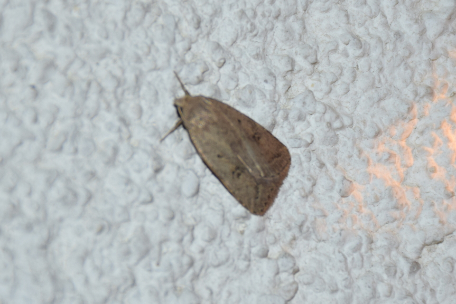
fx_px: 2659
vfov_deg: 6.5
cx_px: 228
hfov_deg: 9.8
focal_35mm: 210
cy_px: 152
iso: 320
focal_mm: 140
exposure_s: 1/60
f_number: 5.6
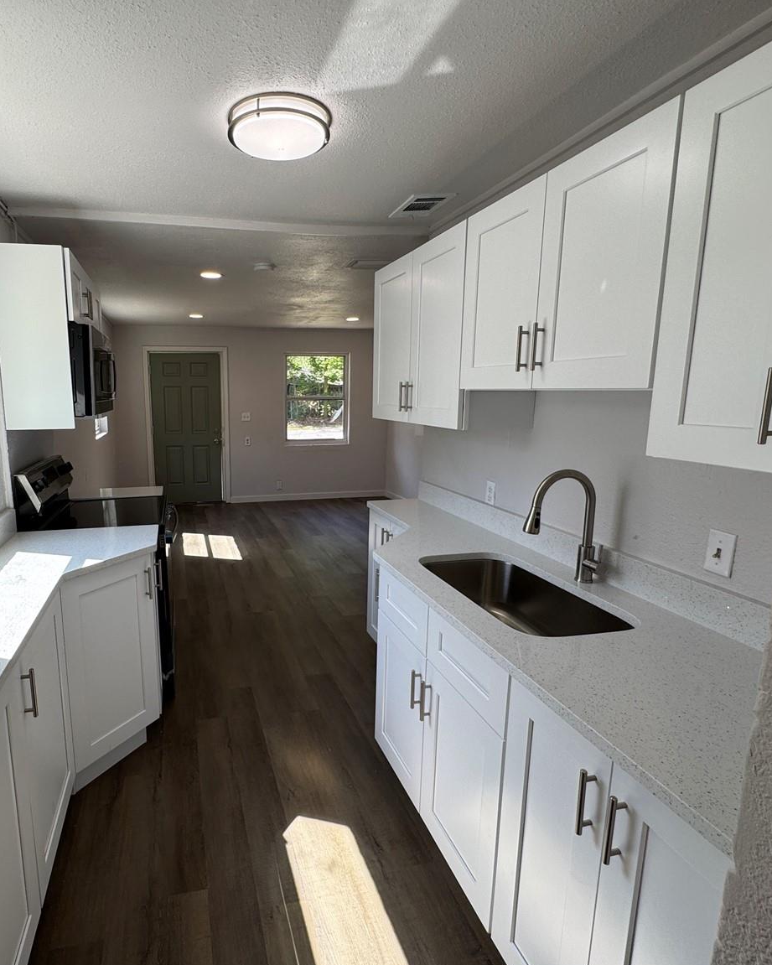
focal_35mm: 19
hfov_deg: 69.5
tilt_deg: -11.2
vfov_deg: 83.3
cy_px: 488
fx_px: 543
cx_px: 280
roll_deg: +0.6
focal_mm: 2.22
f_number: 2.2
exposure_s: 1/140
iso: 40
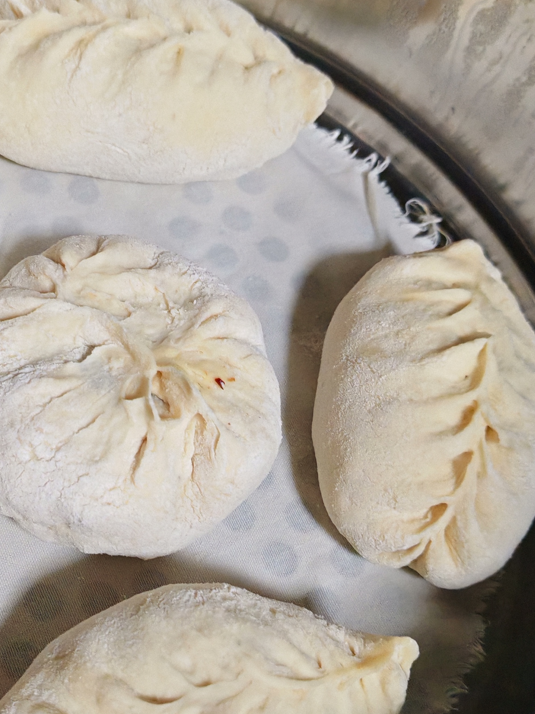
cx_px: 144
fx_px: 1113
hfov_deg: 26.7
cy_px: 375
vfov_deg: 35.5
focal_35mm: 54
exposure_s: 1/100
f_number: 1.95
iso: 1000
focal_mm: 5.52
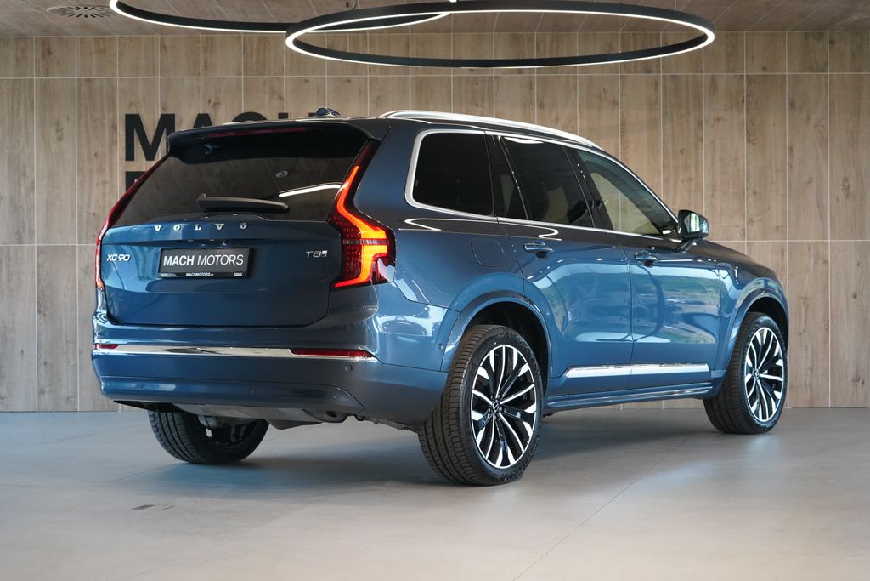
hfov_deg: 29.7
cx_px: 435
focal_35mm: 68
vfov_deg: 20.0
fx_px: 1643
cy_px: 290
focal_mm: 68
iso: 5000
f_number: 5.6
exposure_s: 1/160
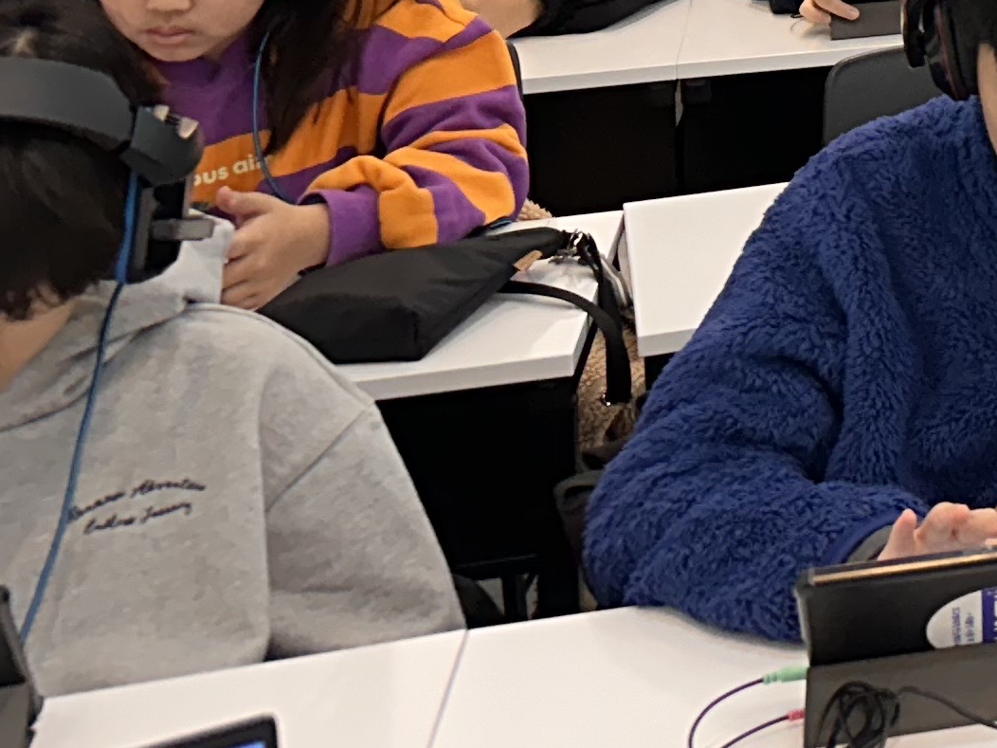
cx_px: 1890
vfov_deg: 14.5
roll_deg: +0.5
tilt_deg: -3.4
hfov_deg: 16.9
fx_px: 2650
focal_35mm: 92
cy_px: -502
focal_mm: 6.86
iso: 160
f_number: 1.78
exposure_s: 1/120
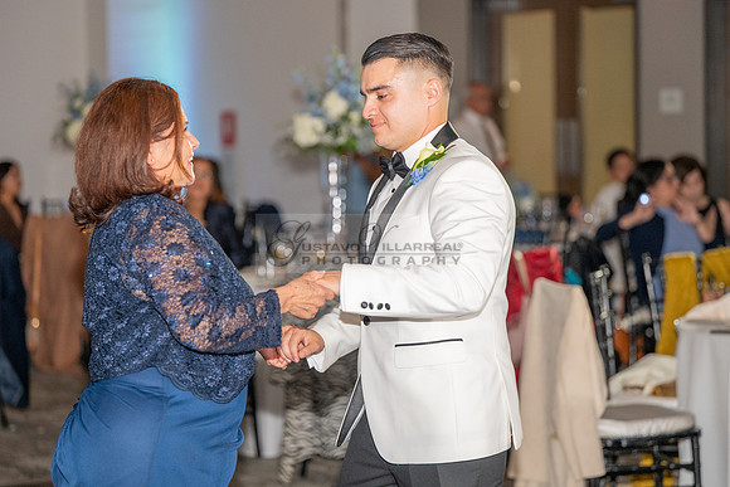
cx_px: 365
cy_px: 244
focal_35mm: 99
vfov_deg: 13.9
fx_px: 2003
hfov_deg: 20.7
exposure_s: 1/200
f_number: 2.8
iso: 1600
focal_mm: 93
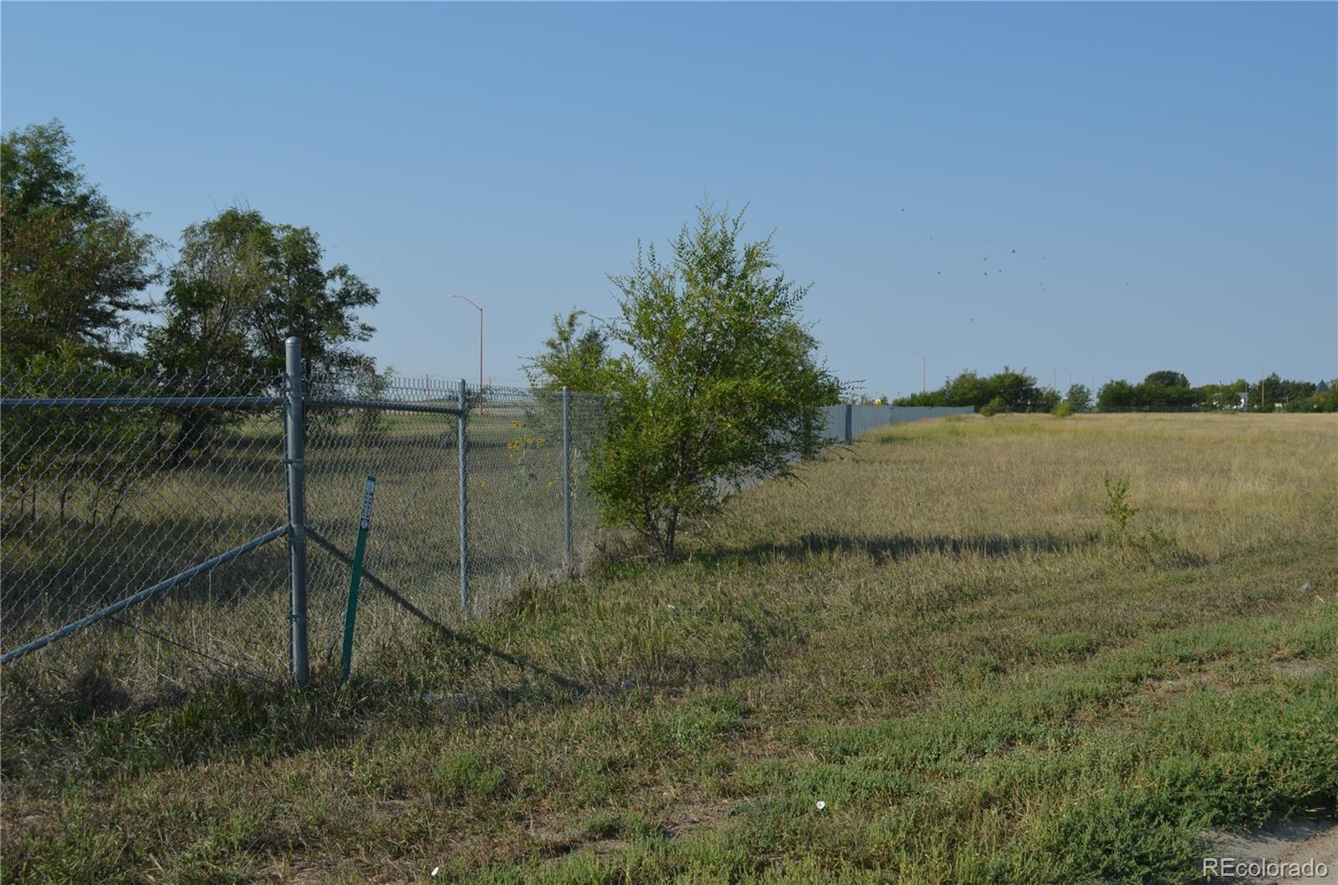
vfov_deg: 36.7
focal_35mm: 36
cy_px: 442
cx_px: 669
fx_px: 1335
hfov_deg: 53.2
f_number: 8
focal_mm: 24
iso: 100
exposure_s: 1/250
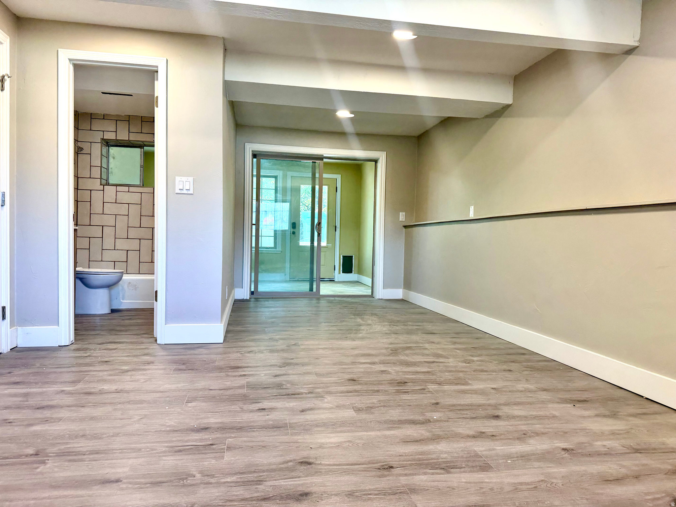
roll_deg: -0.8
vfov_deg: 56.8
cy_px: 254
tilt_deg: -1.7
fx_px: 469
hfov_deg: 71.6
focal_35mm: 24
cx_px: 338
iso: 160
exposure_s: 1/120
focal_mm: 6.76
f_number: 1.78
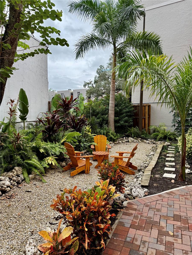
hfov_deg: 56.8
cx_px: 96
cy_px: 128
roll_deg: -0.2
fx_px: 177
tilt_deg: -2.2
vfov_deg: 71.6
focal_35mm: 24
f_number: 1.78
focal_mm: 6.76
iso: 100
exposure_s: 1/1653
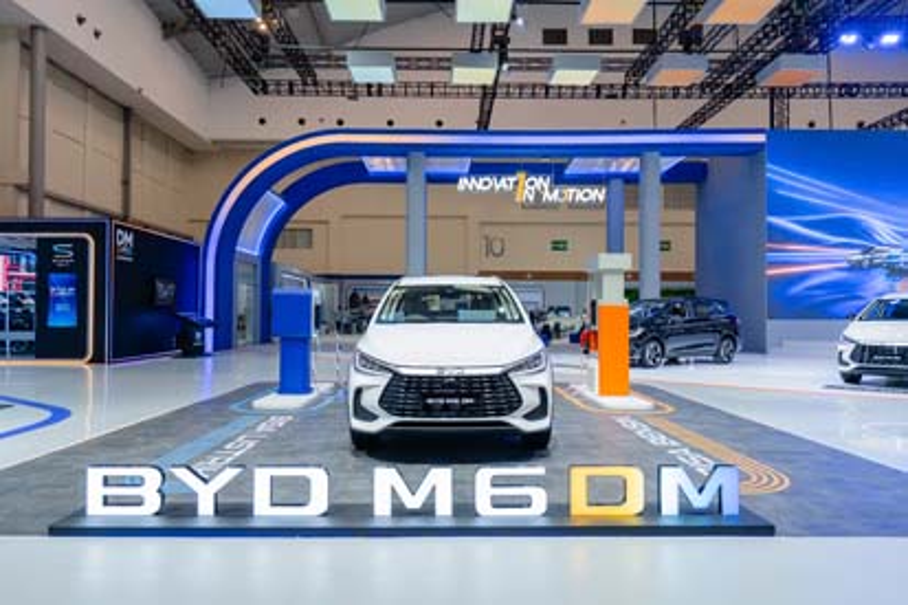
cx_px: 454
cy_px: 302
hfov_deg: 73.8
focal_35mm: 24
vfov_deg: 53.1
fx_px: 605
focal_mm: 24
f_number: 4
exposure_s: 1/125
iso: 500
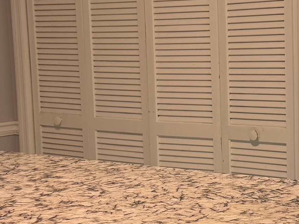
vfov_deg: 17.2
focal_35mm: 86
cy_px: 116
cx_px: 258
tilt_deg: -5.7
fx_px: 743
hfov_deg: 22.3
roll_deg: +1.4
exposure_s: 1/60
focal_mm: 6.76
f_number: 1.78
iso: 125
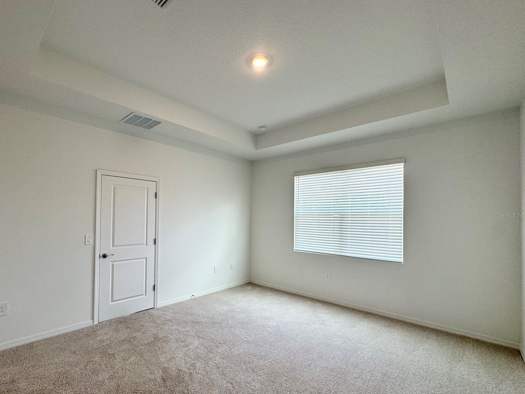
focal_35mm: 16
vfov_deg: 77.9
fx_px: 243
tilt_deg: +0.6
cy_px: 215
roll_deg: -0.6
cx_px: 232
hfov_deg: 94.1
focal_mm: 2.22
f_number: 2.2
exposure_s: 1/120
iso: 100
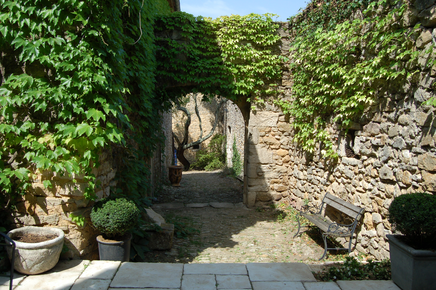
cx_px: 218
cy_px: 145
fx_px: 399
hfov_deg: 57.3
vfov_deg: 39.9
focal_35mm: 33
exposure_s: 1/250
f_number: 8
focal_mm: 22
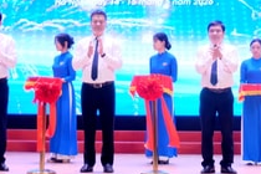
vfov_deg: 15.7
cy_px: -14
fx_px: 616
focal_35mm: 85
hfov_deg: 23.9
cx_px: 119
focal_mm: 22.2
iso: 3200
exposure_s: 1/160
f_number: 4
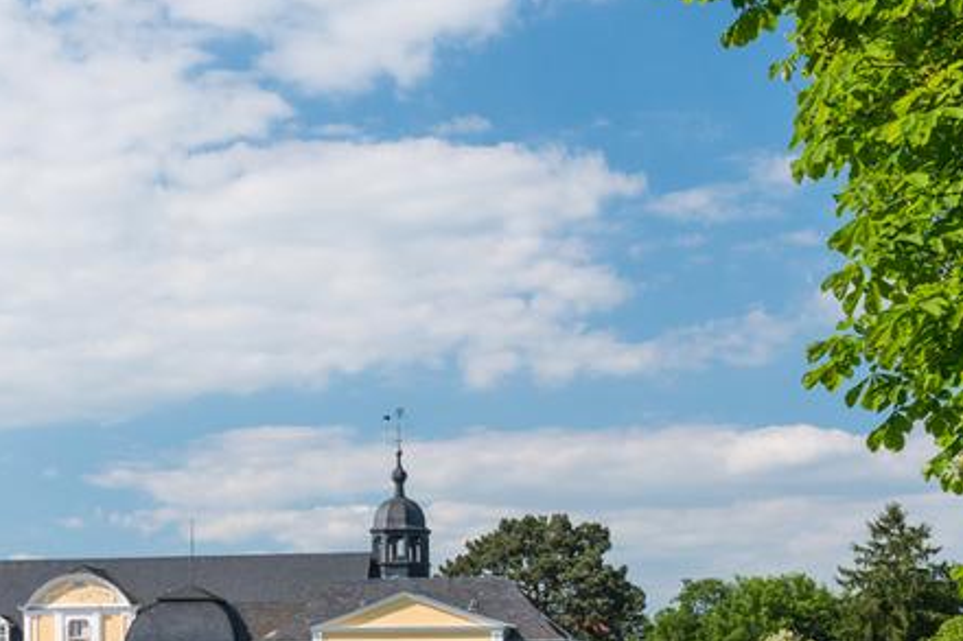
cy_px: 527
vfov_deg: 14.2
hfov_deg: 19.8
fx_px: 2567
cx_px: -224
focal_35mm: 96
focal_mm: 32
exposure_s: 1/320
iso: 320
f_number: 9
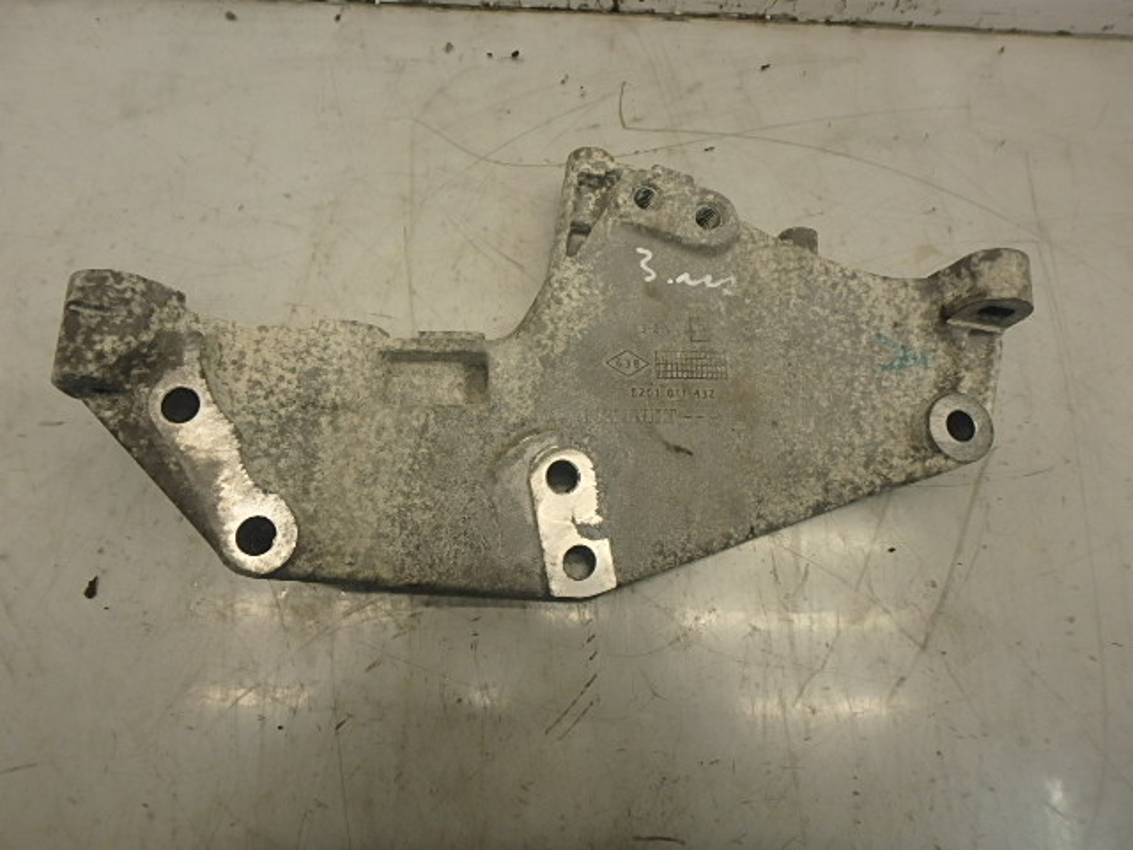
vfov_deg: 63.4
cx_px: 566
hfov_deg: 79.0
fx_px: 687
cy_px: 425
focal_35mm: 21
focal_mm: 3.7
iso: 160
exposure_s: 1/60
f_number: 3.5
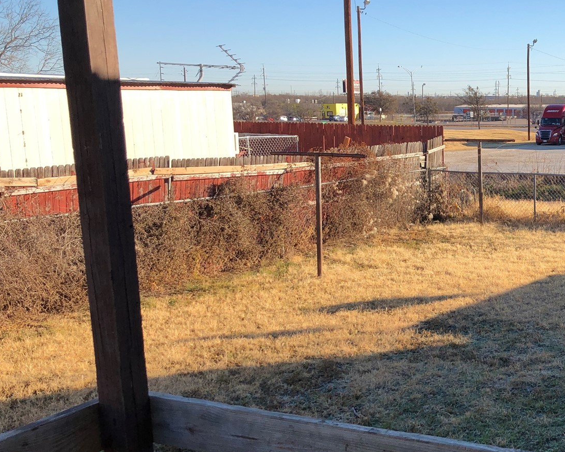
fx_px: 853
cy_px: 294
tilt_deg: -12.5
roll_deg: -0.2
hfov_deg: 34.4
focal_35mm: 51
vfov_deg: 29.5
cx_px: 520
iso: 20
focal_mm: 4
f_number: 1.8
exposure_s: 1/1130
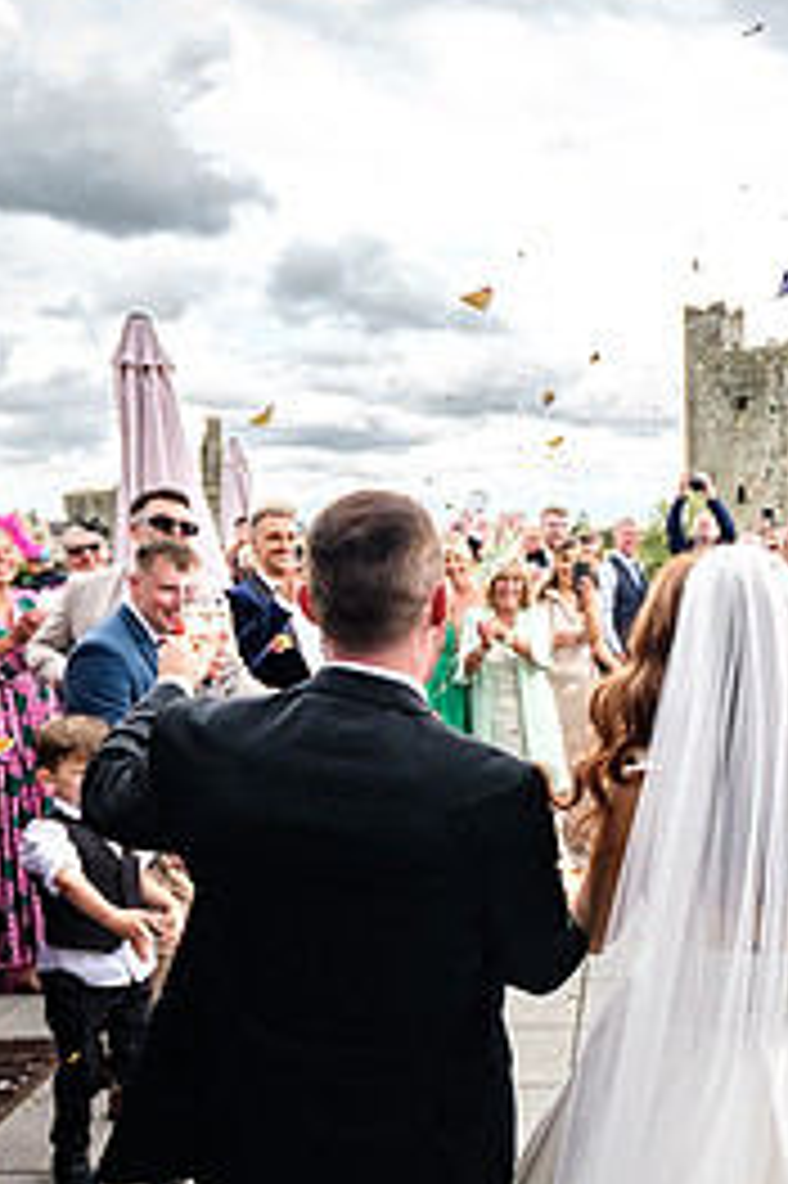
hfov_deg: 37.6
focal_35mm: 33
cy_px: 692
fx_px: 1085
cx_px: 694
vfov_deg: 56.9
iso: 200
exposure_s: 1/500
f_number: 3.2
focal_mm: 8
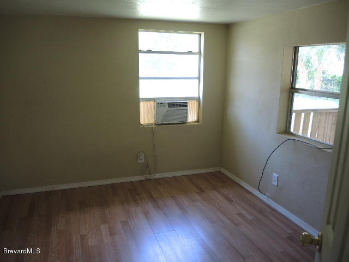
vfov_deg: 49.7
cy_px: 131
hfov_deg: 63.4
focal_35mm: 28
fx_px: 282
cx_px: 174
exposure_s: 1/30
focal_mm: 6
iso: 80
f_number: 2
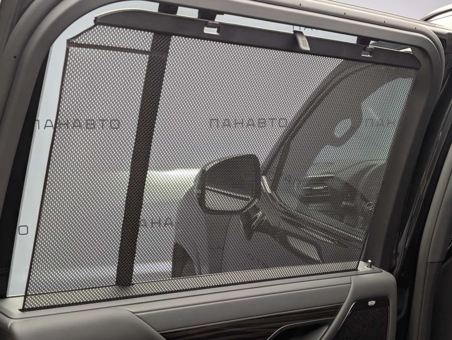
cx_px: 226
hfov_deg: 38.9
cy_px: 170
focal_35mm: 49
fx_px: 641
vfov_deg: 29.7
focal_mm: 6.9
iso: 313
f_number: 1.68
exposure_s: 1/300
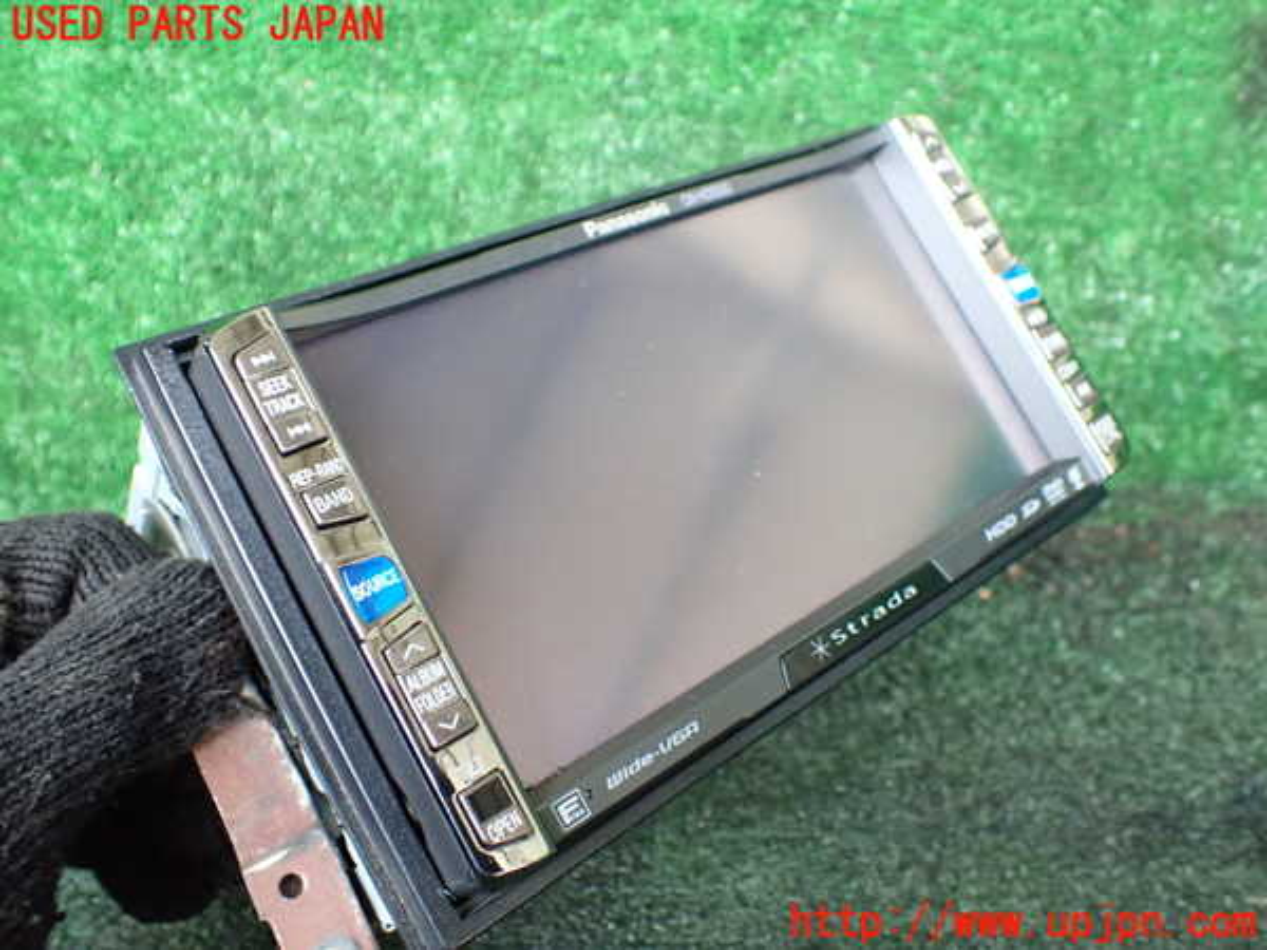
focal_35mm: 30
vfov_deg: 46.8
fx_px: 1098
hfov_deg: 60.0
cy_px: 475
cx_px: 634
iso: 800
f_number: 2.3
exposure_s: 1/40
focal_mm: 5.4
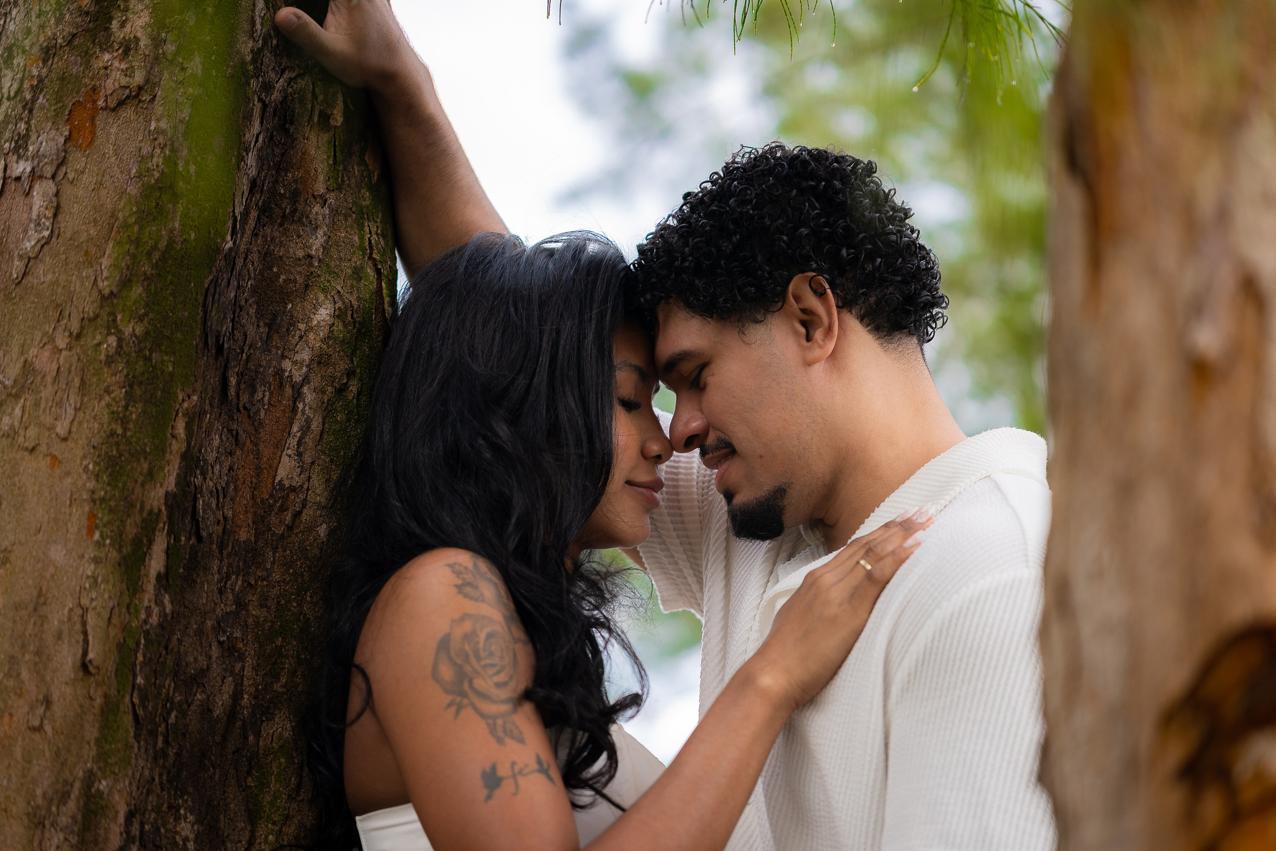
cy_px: 451
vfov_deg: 15.0
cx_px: 680
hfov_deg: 22.4
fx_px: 3226
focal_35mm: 91
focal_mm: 56
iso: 100
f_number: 1.7
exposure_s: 1/200
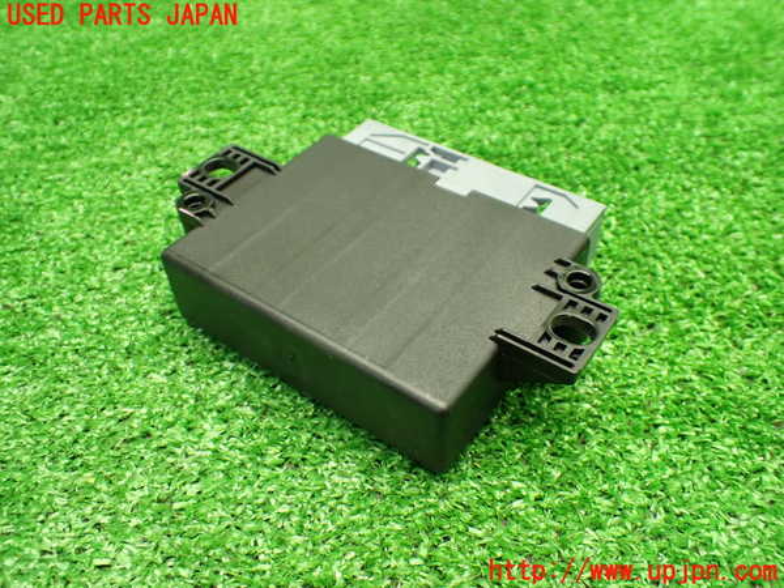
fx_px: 679
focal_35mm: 30
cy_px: 294
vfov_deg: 46.8
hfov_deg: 60.0
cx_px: 392
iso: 800
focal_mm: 5.4
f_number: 2.3
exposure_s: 1/100
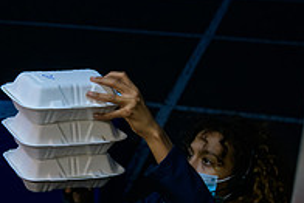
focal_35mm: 77
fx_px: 651
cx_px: 64
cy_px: 132
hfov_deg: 25.9
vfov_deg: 17.7
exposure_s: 1/400
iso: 1600
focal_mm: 26
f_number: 3.2
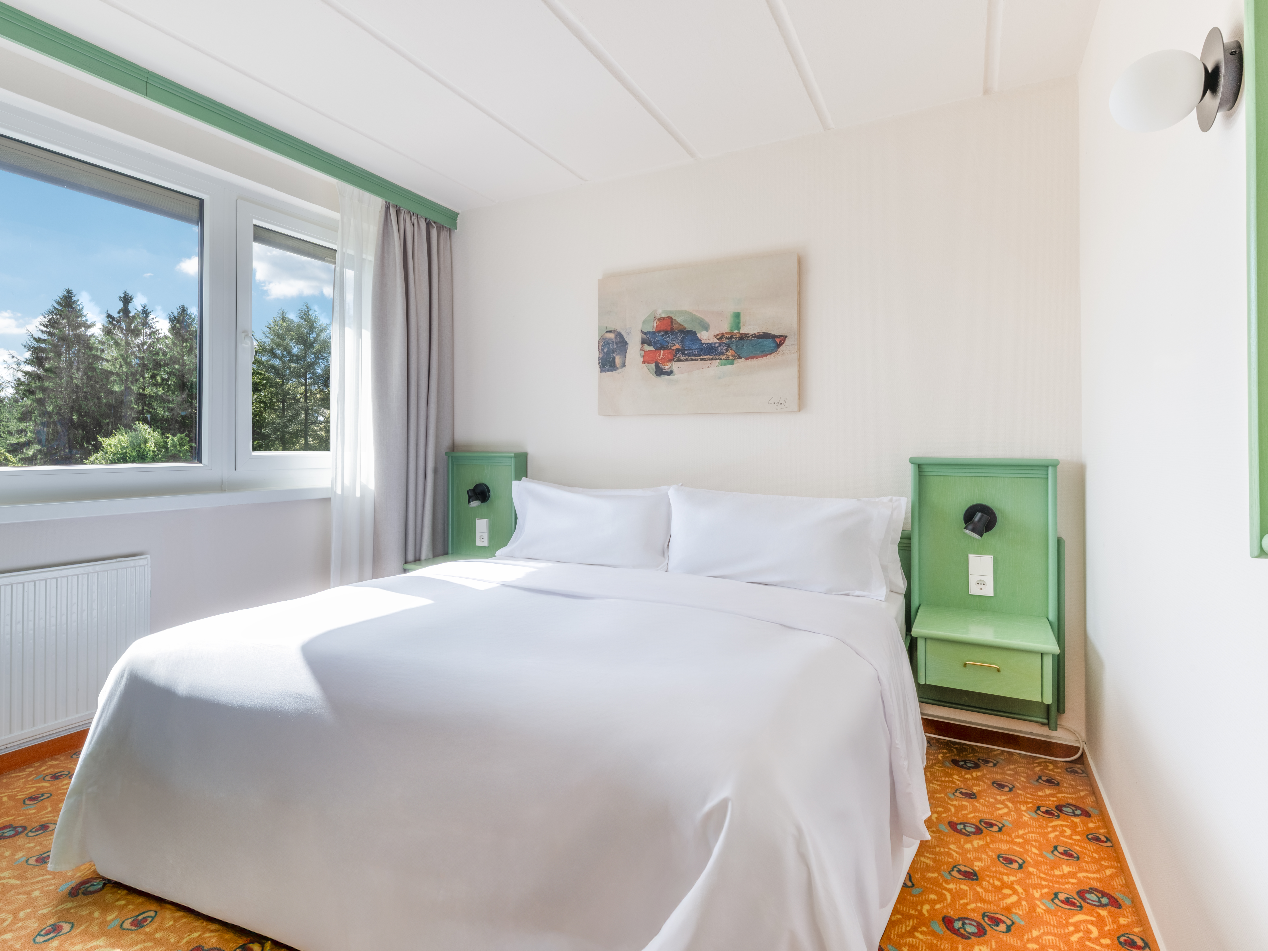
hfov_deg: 87.6
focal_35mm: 18
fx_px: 659
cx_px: 586
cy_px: 466
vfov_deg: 71.6
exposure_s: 1/160
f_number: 16
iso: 64
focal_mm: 16
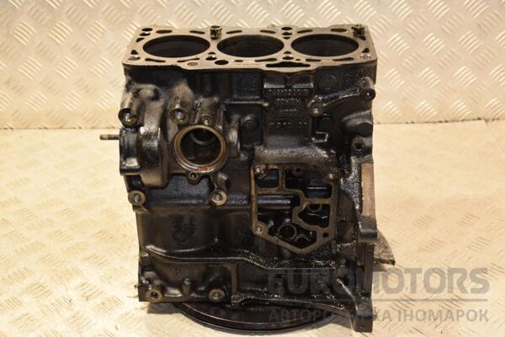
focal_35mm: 57
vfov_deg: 23.8
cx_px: 252
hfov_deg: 35.1
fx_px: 800
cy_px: 168
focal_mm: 38
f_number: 5
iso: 800
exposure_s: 1/100
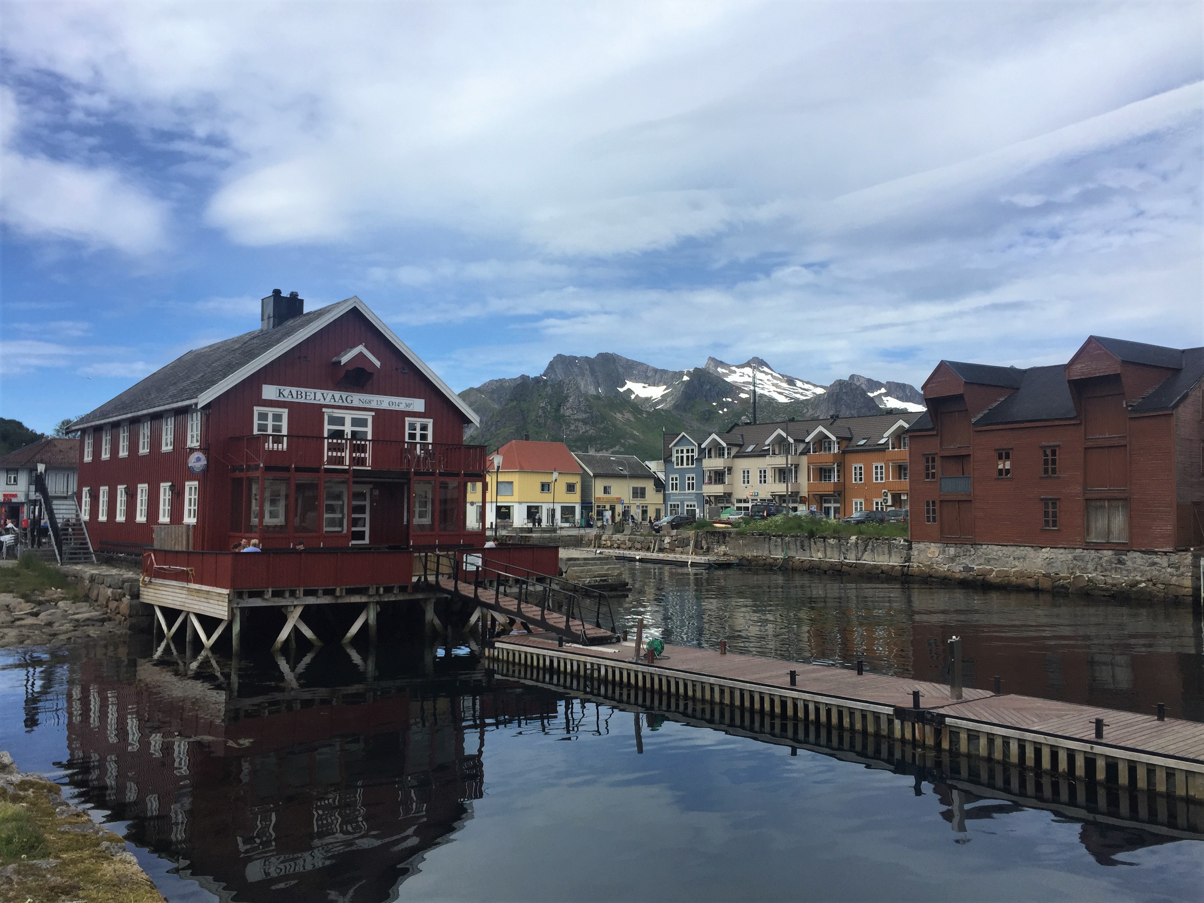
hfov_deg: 61.7
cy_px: 452
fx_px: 1009
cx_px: 602
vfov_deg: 48.2
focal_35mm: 29
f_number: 2.2
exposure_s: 1/2083
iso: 32
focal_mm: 4.15
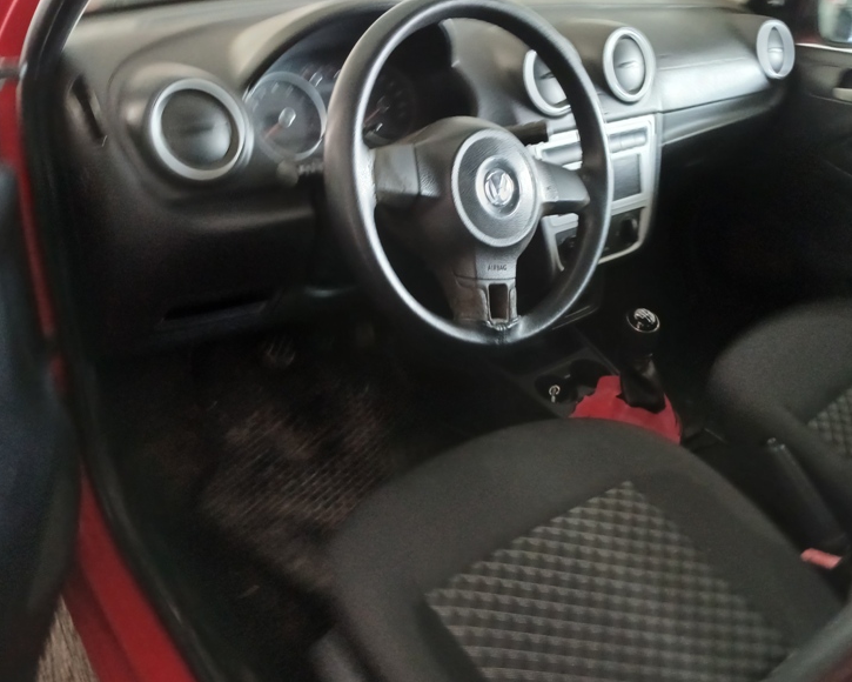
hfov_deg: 62.2
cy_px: 339
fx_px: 706
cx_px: 425
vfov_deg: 51.5
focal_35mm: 28
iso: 640
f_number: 1.8
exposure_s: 1/20
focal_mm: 3.98
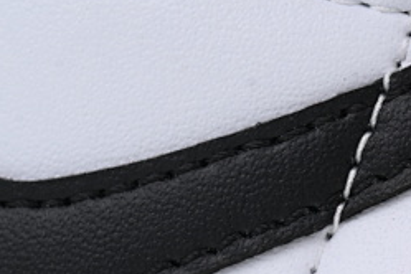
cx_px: 446
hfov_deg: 6.9
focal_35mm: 299
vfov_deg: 4.6
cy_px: 273
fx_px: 3413
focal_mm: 93
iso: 400
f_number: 11
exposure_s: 1/100
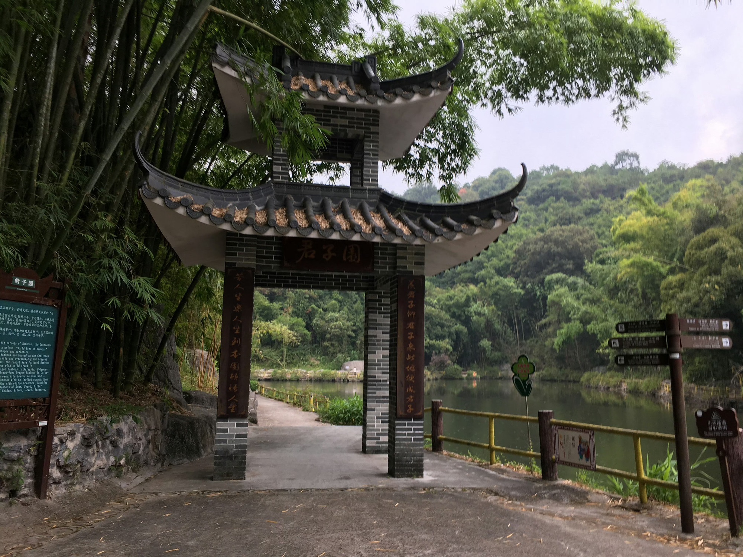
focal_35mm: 29
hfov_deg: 61.7
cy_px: 278
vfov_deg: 48.2
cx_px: 372
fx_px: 622
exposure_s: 1/50
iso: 25
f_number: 2.2
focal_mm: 4.15
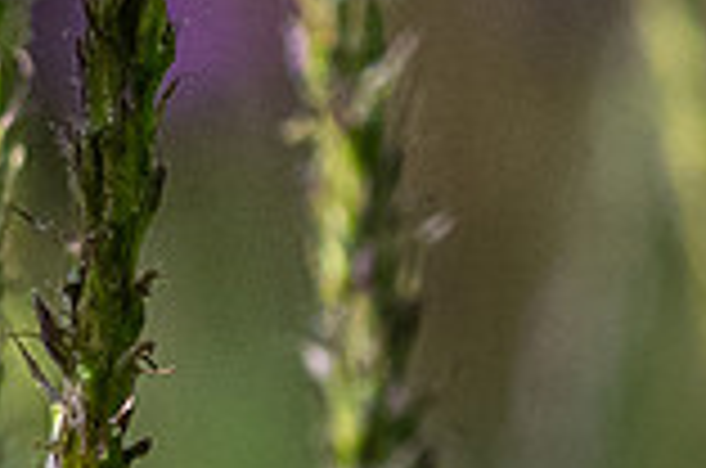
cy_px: 318
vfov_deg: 0.5
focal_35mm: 2534
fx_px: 49593
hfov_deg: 0.8
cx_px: 19
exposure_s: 1/2500
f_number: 5.6
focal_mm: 185
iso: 720
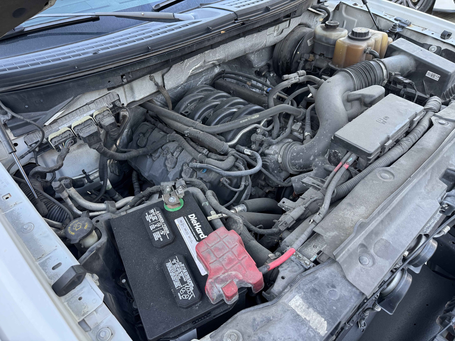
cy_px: 170
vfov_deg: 56.8
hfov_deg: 71.6
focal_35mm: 24
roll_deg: +0.8
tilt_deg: -44.5
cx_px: 228
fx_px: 315
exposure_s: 1/114
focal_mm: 6.76
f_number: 1.78
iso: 200
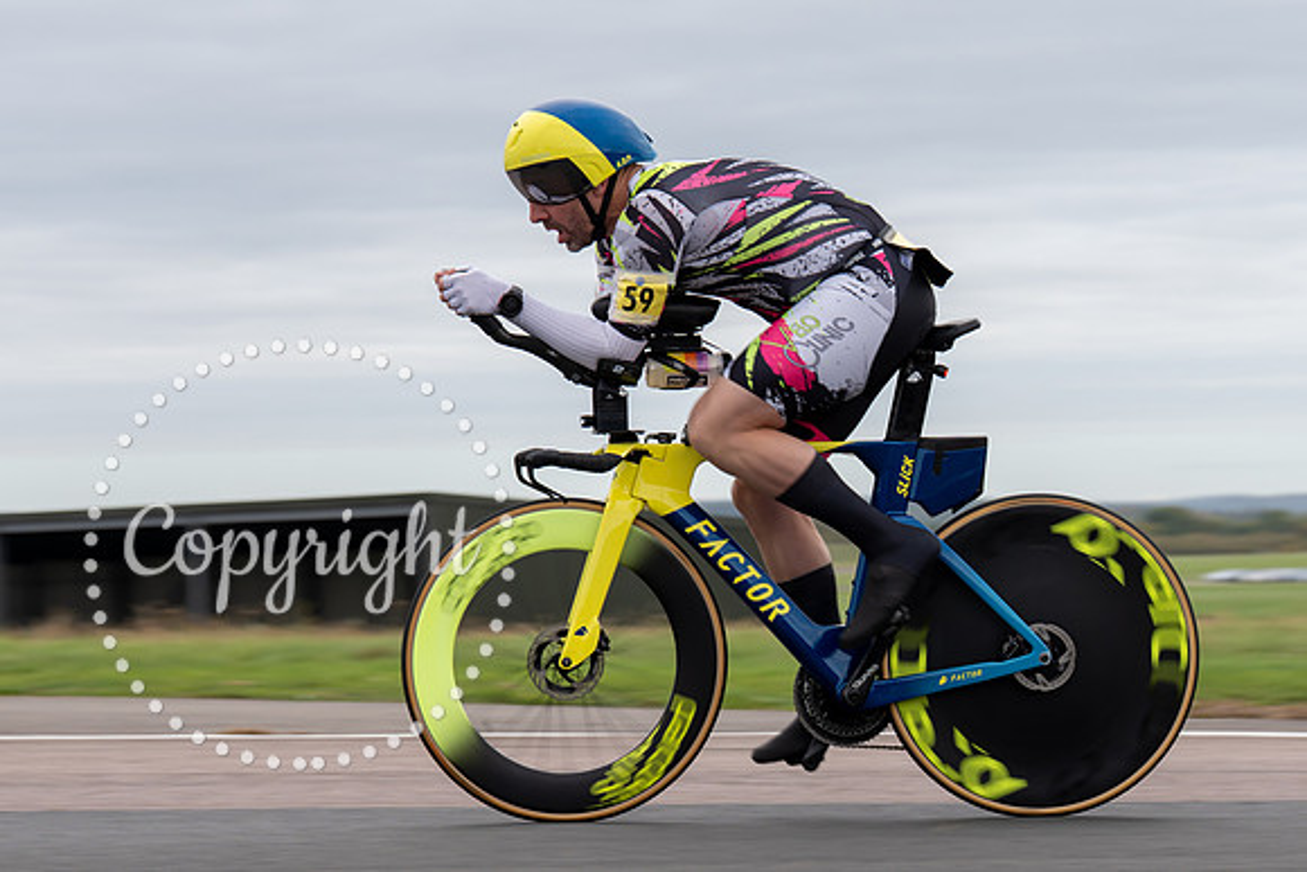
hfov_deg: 14.0
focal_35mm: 147
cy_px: 516
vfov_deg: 9.4
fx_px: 5328
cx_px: 539
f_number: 7.1
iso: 125
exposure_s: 1/160
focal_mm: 101
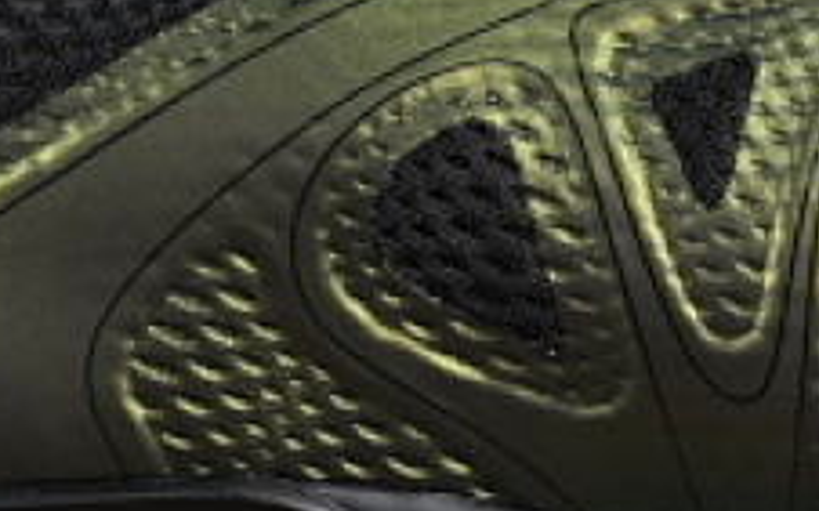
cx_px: 750
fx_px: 8165
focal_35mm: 366
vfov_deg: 3.6
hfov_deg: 5.7
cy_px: 123
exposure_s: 1/60
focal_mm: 50
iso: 160
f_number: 6.3
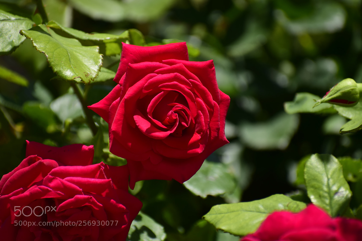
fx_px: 4524
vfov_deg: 3.1
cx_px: 181
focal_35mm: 450
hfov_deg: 4.6
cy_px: 120
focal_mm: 300
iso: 100
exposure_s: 1/640
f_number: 6.3
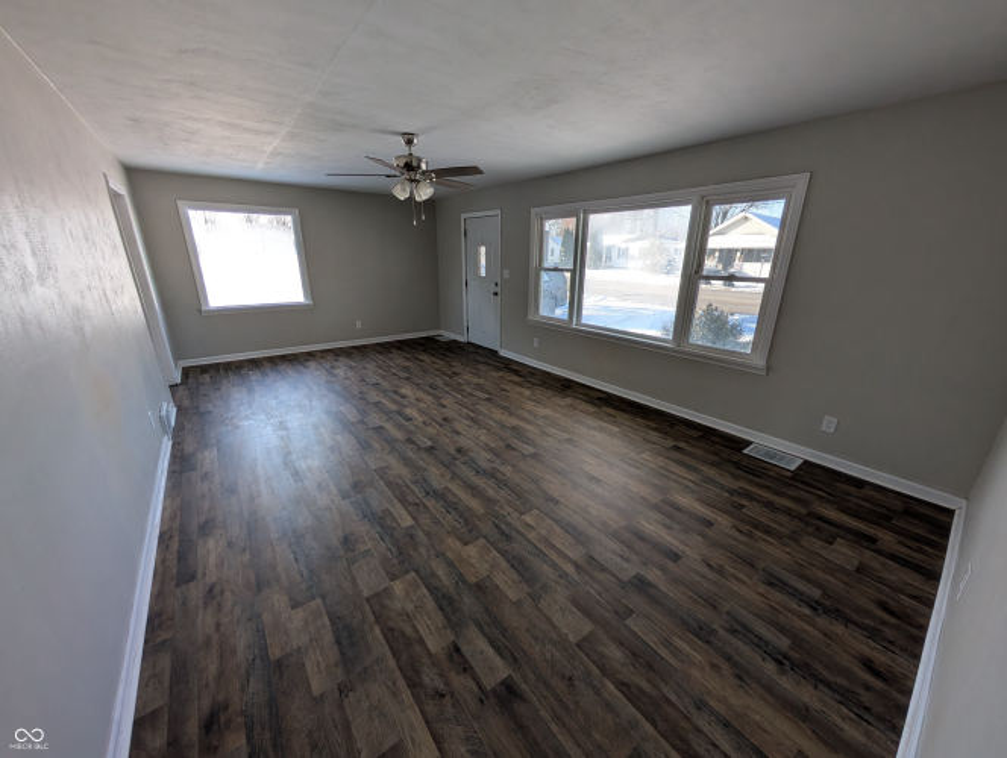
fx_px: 350
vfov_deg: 94.6
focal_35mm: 12
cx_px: 504
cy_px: 379
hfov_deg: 110.5
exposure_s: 1/523
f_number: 1.7
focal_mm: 2.02
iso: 58
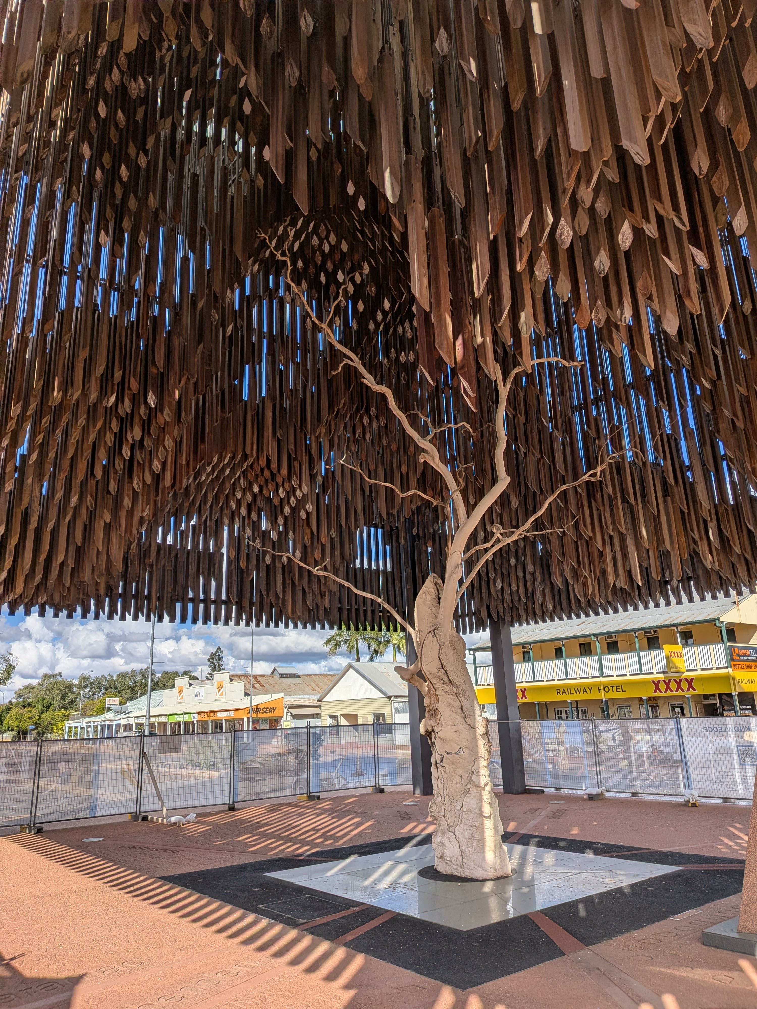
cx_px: 378
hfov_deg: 56.8
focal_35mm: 24
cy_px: 504
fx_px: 700
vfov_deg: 71.6
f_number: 1.7
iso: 26
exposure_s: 1/2066
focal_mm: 4.53
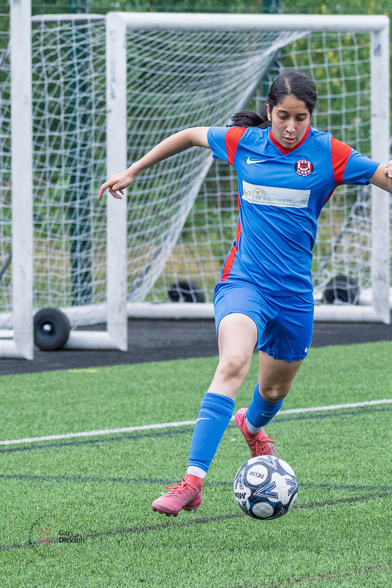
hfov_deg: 3.8
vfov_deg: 5.6
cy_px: 182
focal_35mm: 365
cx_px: 227
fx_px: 5961
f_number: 4.8
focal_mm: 155
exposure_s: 1/1600
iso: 1250
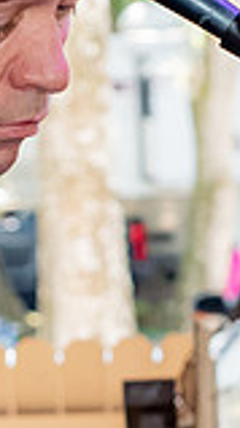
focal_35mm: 568
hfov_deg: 2.1
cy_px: 199
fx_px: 6450
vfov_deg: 3.8
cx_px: -120
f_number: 5.6
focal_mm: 70
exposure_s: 1/160
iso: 800
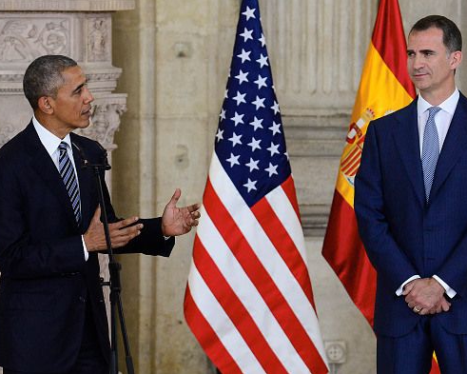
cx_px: 242
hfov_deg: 12.1
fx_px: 2198
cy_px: 187
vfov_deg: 9.7
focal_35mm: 159
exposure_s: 1/320
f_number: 3.5
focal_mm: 140
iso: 2000
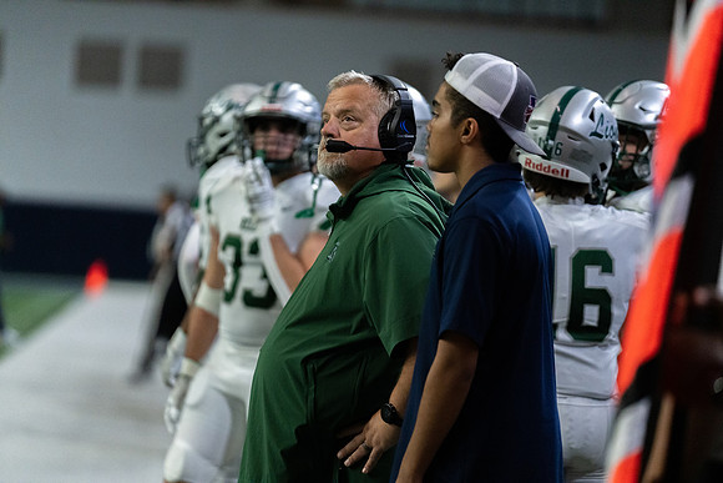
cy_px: 242
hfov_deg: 10.3
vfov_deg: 6.9
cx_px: 362
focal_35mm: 200
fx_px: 4017
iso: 5000
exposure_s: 1/1250
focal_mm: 200
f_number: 2.8
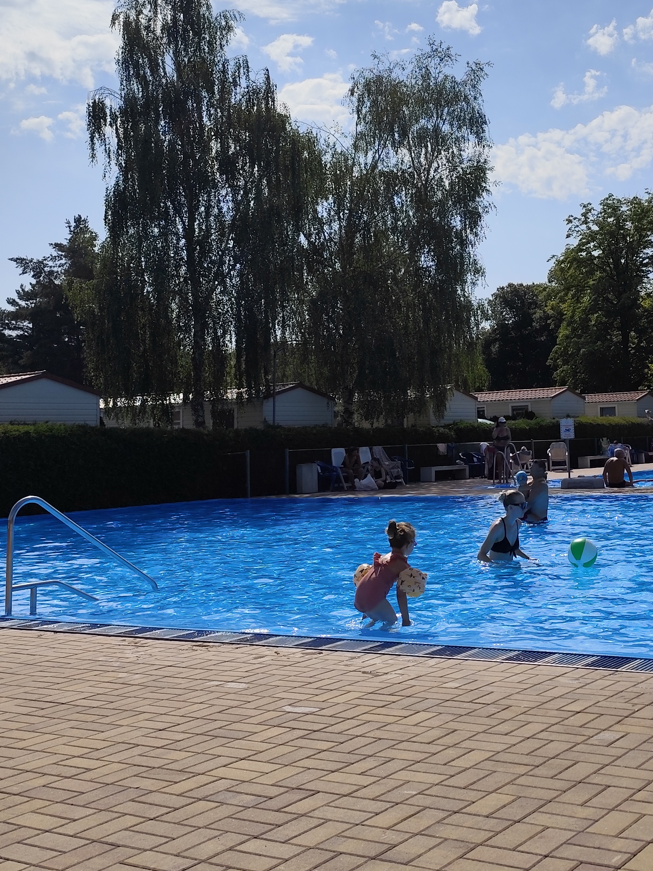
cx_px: 480
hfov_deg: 32.3
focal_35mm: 44
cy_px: 292
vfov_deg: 42.4
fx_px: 1107
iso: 50
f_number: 1.65
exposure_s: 1/4846
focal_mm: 6.14
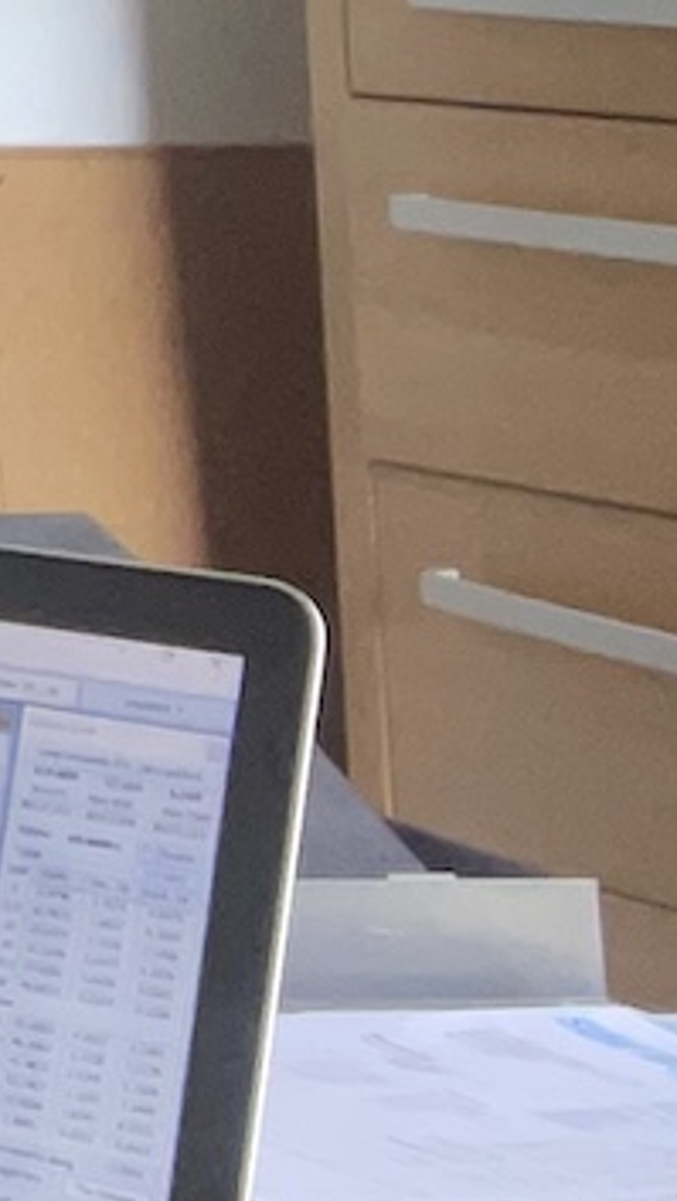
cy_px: -660
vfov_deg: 14.1
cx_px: -2334
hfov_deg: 6.4
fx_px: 4524
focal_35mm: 142
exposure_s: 1/66
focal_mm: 2.71
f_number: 2.2
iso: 100
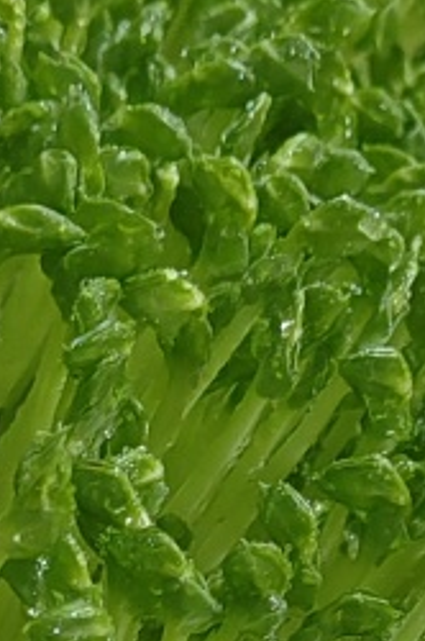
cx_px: 230
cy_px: 783
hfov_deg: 11.4
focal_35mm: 120
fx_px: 2131
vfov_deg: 16.3
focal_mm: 5.52
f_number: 1.9
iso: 4000
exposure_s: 1/33
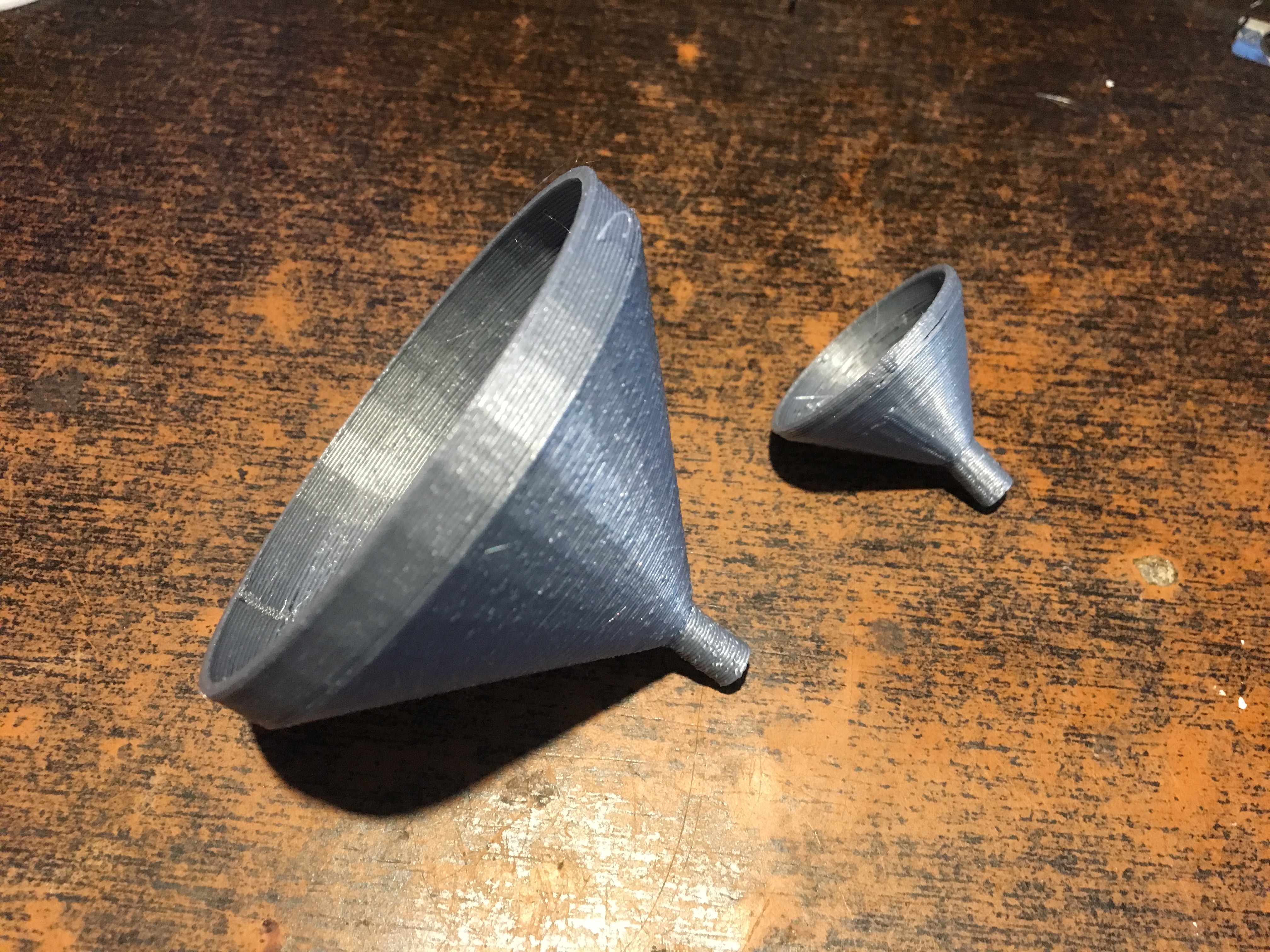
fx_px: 1064
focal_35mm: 29
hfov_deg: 61.7
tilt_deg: -62.0
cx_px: 635
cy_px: 476
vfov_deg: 48.2
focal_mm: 4.15
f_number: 2.2
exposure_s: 1/25
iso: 200
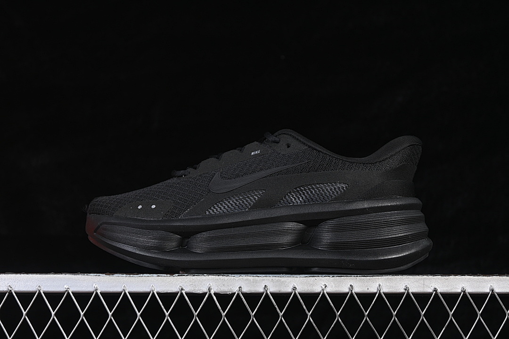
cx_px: 254
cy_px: 170
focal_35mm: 75
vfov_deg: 18.2
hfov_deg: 27.0
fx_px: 1060
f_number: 6.3
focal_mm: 50
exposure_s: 1/60
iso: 160
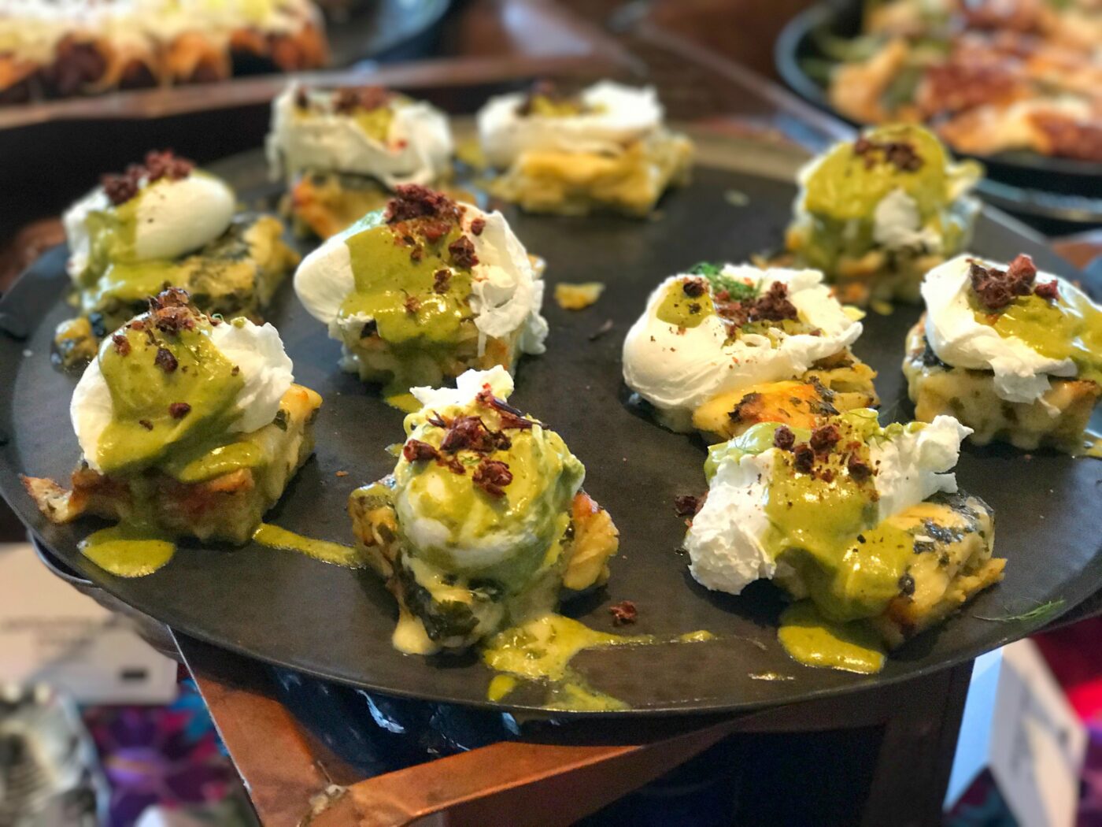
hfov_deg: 33.8
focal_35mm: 57
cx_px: 551
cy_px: 414
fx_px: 1815
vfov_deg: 25.7
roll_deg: -1.5
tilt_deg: -28.2
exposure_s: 1/60
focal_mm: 6.6
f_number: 2.8
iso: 500
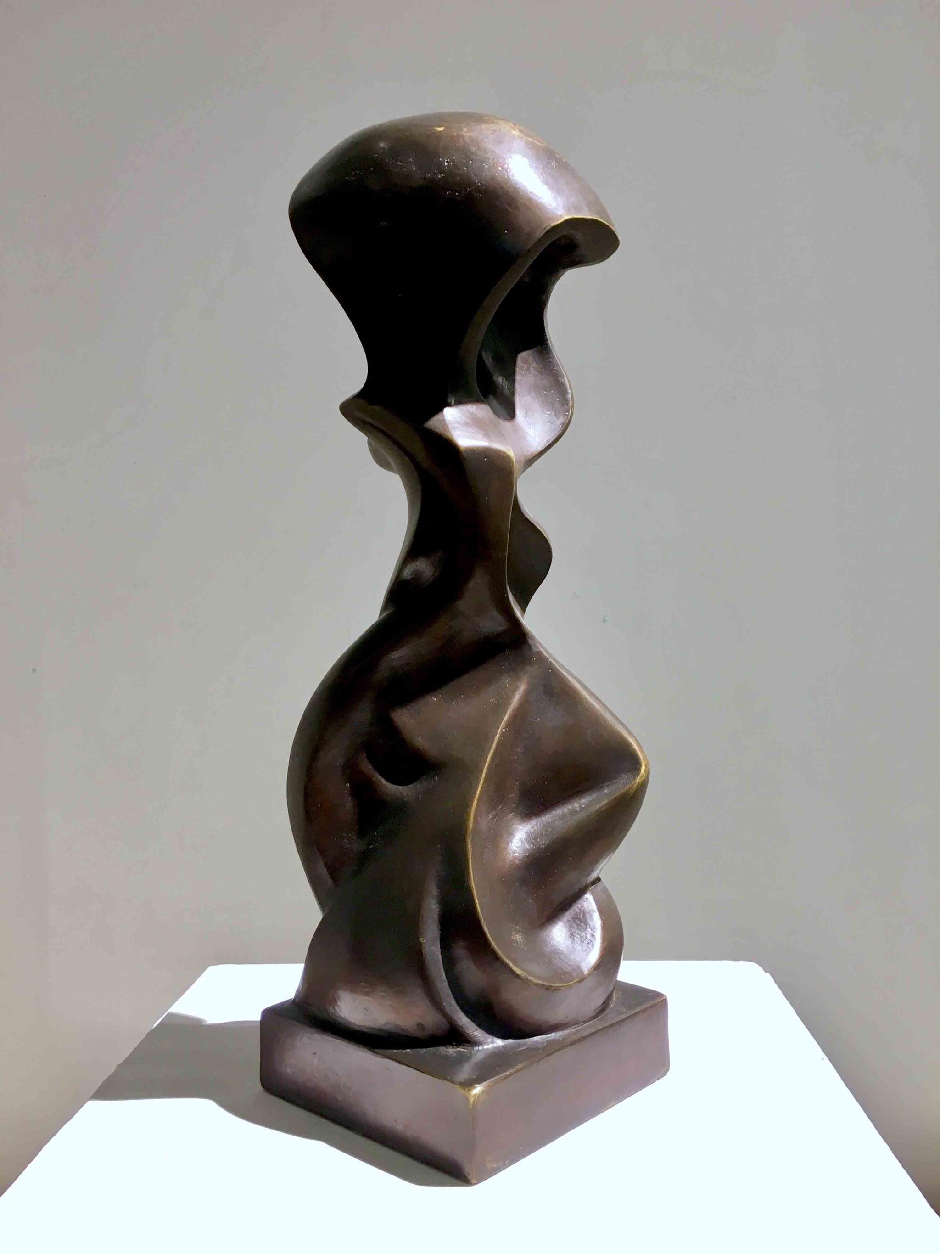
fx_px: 1050
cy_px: 627
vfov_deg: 61.7
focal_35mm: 29
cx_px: 470
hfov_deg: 48.2
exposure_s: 1/33
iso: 80
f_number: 2.2
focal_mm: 4.15
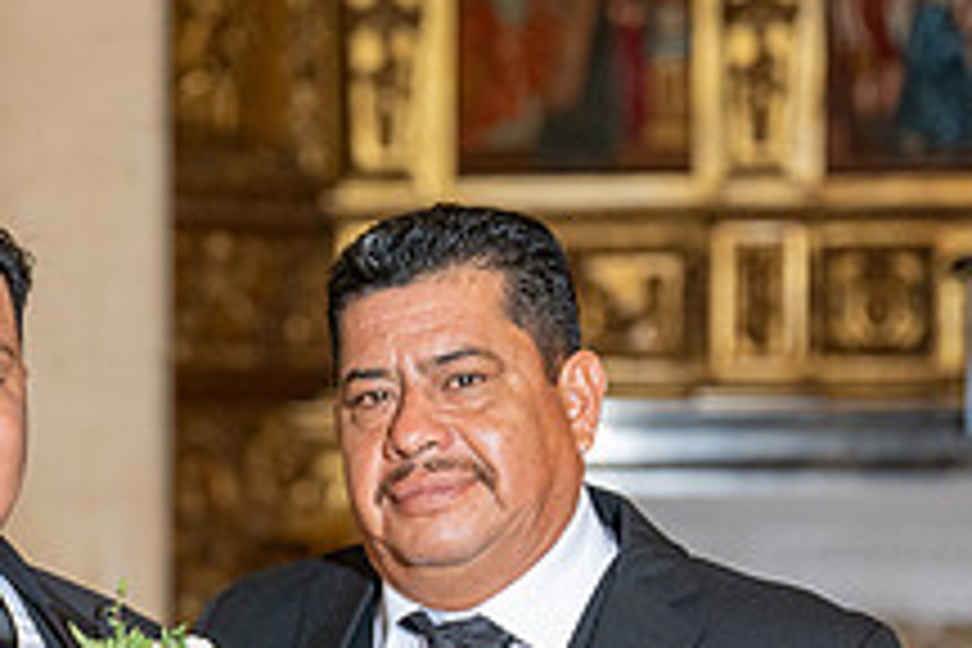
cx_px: 28
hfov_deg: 9.5
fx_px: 5832
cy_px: 794
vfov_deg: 6.3
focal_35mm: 216
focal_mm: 70
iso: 1000
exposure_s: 1/200
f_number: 2.8
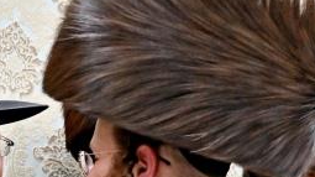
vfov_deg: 11.5
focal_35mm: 101
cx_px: 72
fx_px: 843
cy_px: 252
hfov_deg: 21.0
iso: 2000
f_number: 4
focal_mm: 24
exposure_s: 1/400
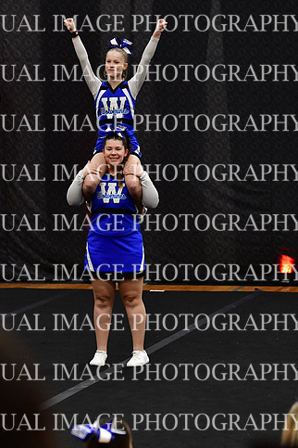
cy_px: 198
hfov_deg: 6.6
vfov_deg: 9.8
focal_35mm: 209
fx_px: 2595
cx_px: 125
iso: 4000
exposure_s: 1/500
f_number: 4
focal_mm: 116
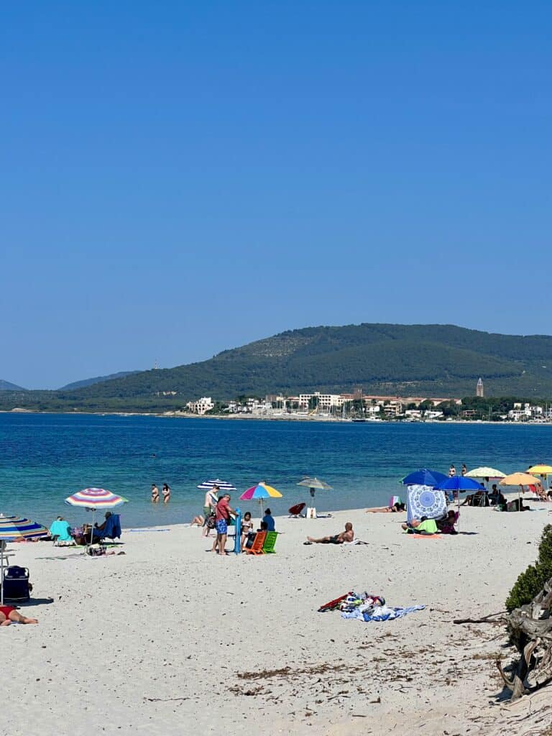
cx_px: 276
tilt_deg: +2.3
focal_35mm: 77
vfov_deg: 25.3
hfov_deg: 19.1
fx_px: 1637
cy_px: 368
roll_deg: +0.6
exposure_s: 1/1553
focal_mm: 9
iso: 32
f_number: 2.8
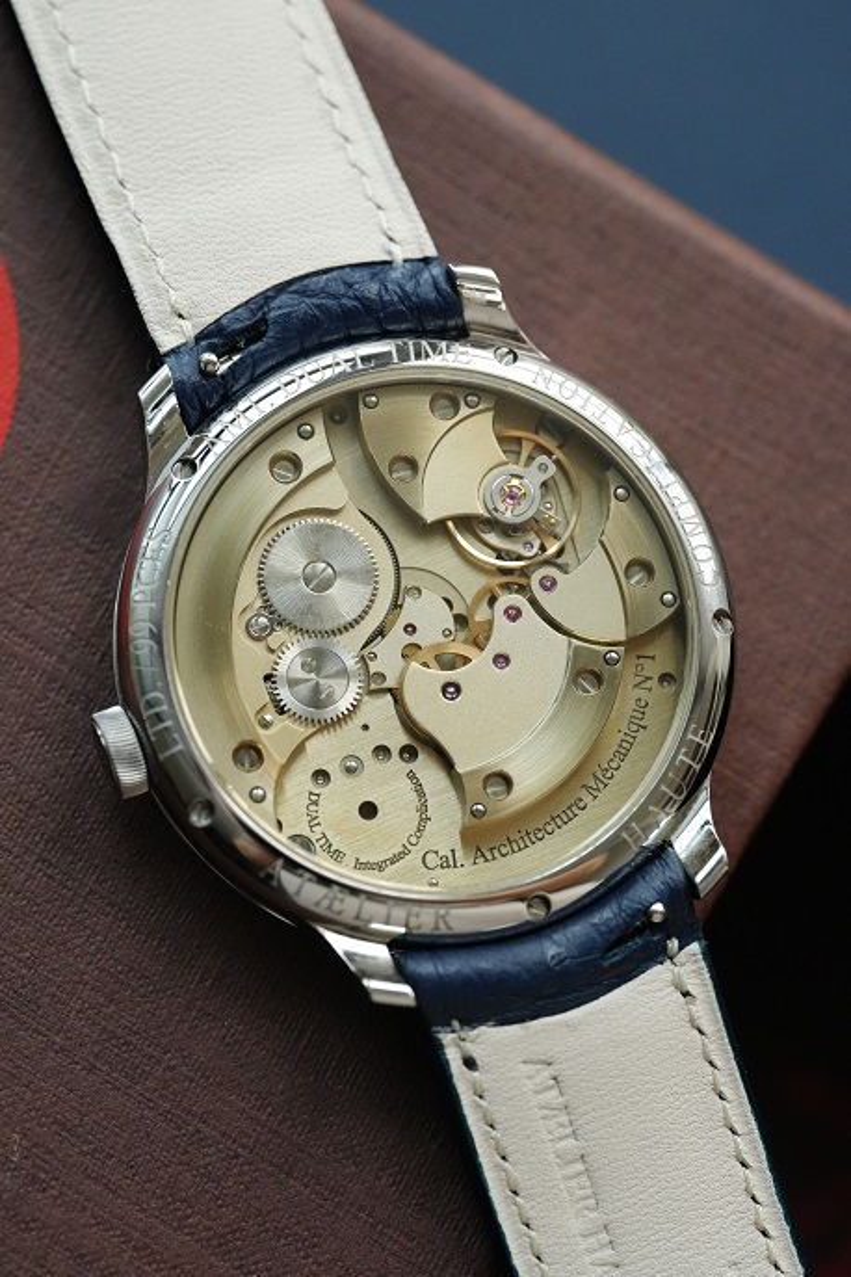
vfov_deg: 19.5
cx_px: 426
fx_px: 3723
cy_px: 638
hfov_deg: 13.0
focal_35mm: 105
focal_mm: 105
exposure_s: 1/250
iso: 5000
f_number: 5.6
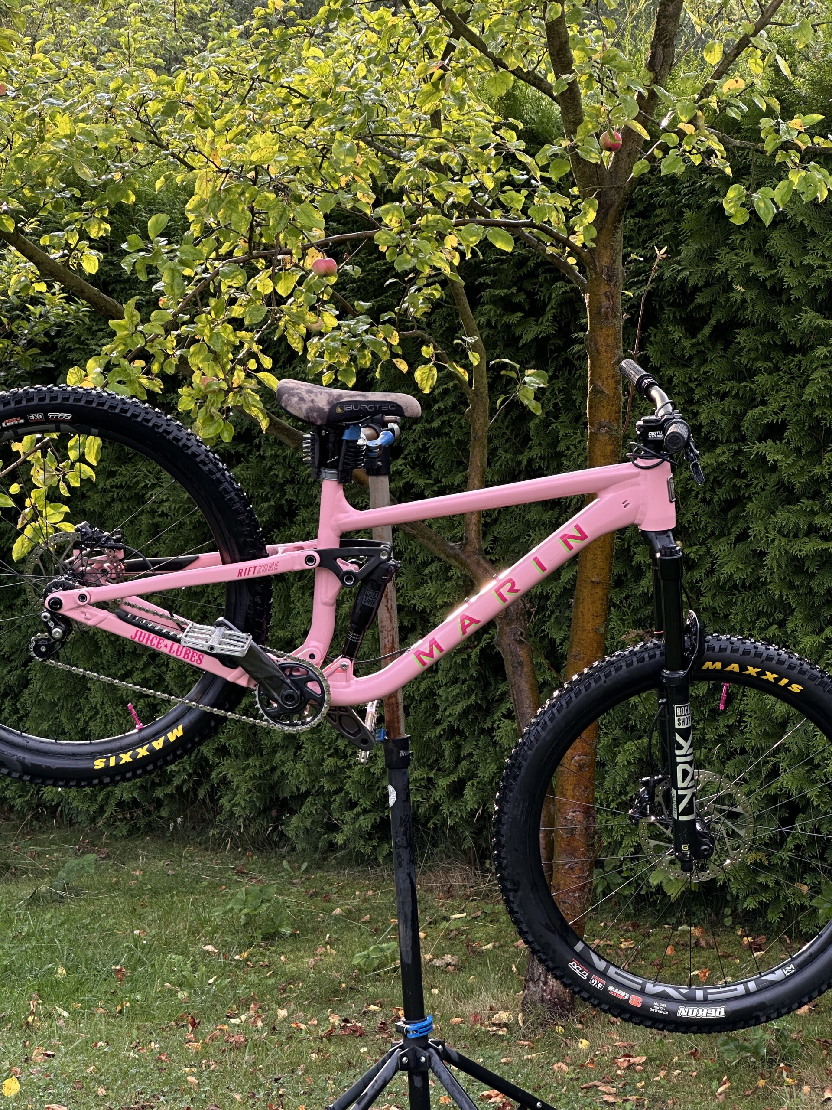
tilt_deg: -8.6
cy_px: 555
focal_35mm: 77
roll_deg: +1.2
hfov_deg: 19.1
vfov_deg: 25.3
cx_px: 416
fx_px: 2468
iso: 50
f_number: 2.8
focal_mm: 9
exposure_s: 1/99
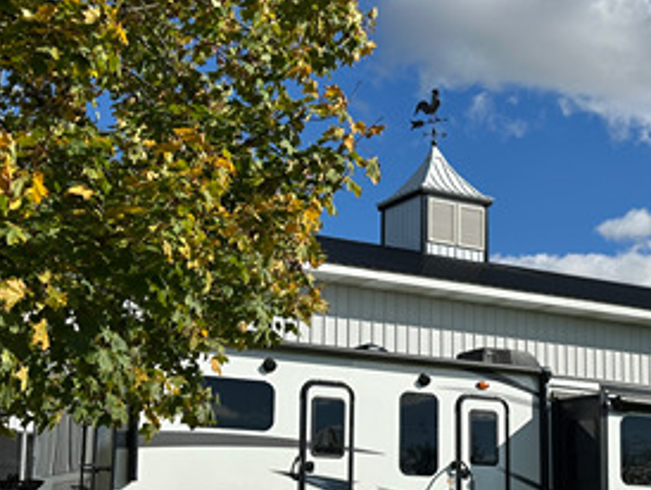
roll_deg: +0.5
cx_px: 454
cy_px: 343
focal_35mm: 70
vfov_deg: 20.9
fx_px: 1318
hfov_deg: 27.5
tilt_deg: +9.3
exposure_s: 1/7092
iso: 64
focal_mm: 6.86
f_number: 1.78
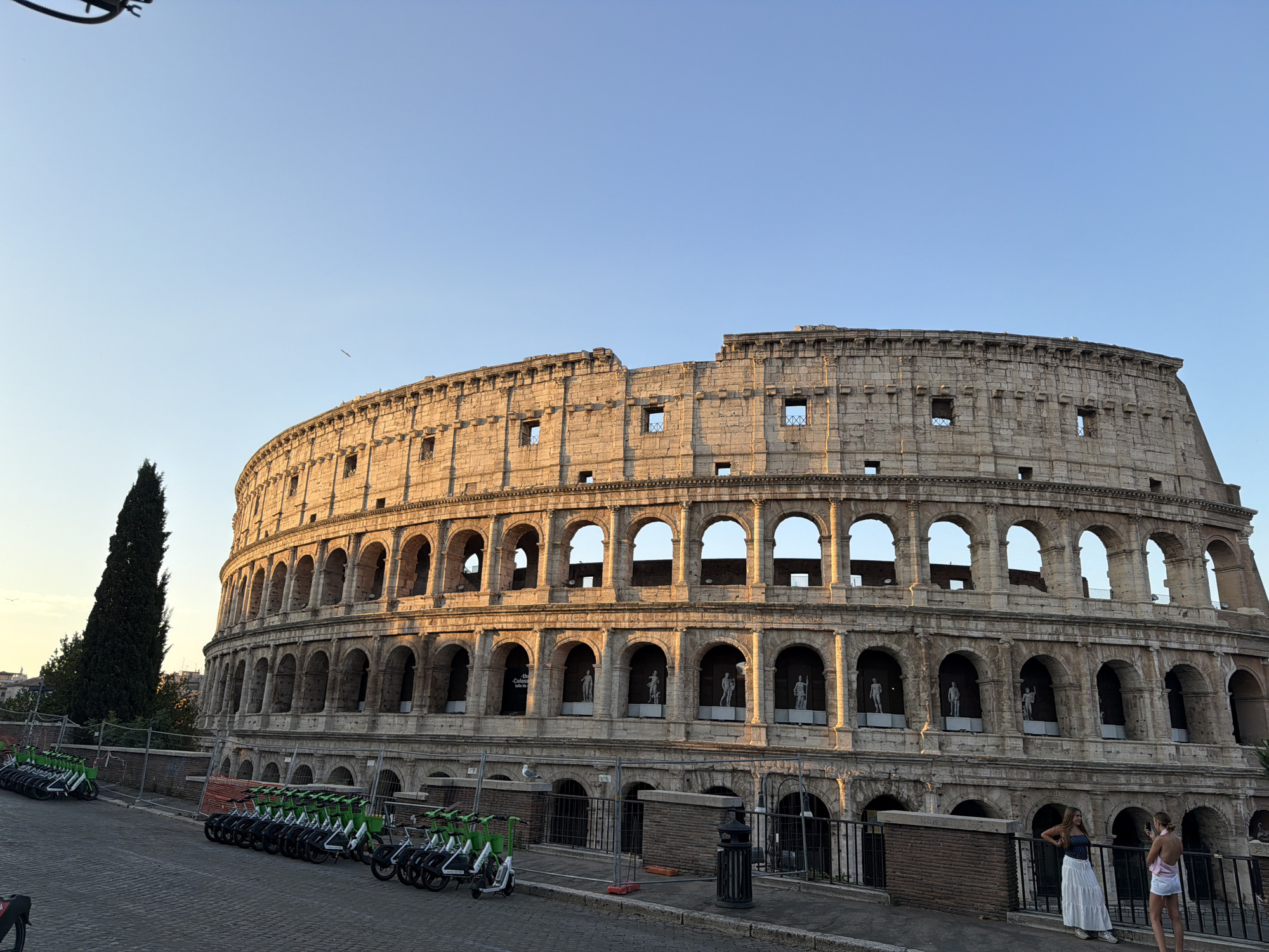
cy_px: 476
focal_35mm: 24
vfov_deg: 56.8
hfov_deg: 71.6
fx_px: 880
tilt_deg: +17.0
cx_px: 634
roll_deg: -2.0
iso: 80
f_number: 1.78
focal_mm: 6.76
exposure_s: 1/1522
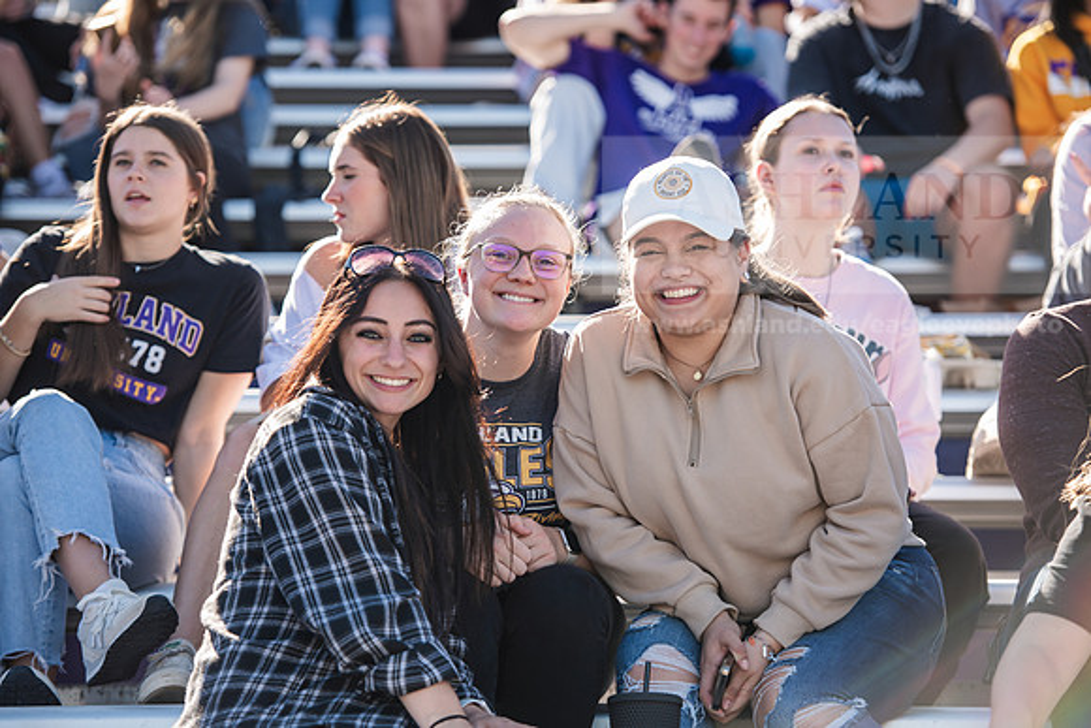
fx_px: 4244
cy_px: 364
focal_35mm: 140
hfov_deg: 14.7
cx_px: 546
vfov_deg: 9.8
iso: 100
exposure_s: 1/250
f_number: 3.5
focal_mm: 140
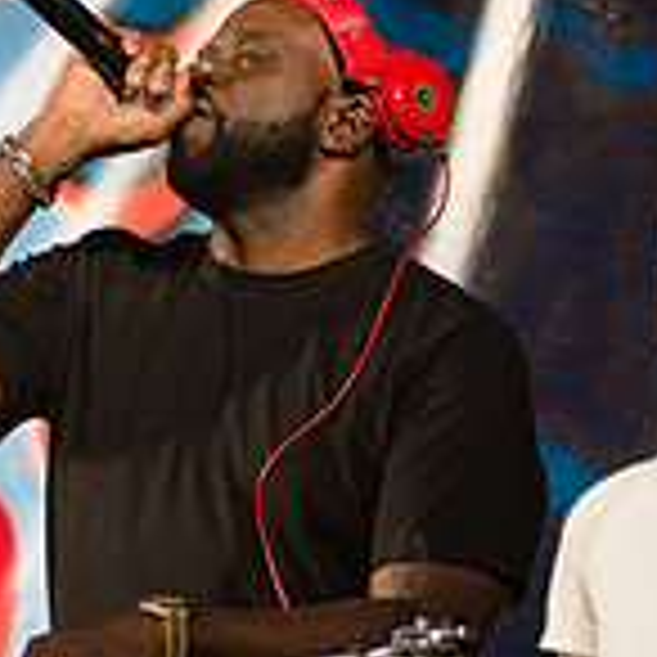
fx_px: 5819
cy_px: 380
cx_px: -176
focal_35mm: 271
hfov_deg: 6.4
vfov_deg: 6.5
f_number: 2.8
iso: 1600
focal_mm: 80
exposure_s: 1/1000
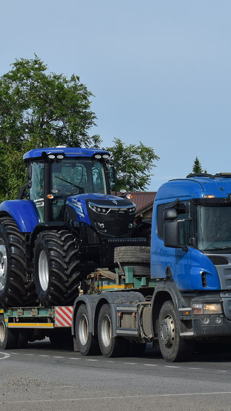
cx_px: 168
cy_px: 206
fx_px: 1424
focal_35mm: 131
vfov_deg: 16.4
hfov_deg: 9.3
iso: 200
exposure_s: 1/1250
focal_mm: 55
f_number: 7.1
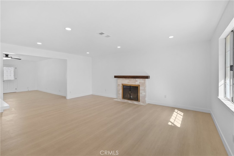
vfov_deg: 73.8
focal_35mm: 16
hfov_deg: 96.7
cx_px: 117
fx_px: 104
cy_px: 78
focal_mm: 16
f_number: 4
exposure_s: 1/15
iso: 200
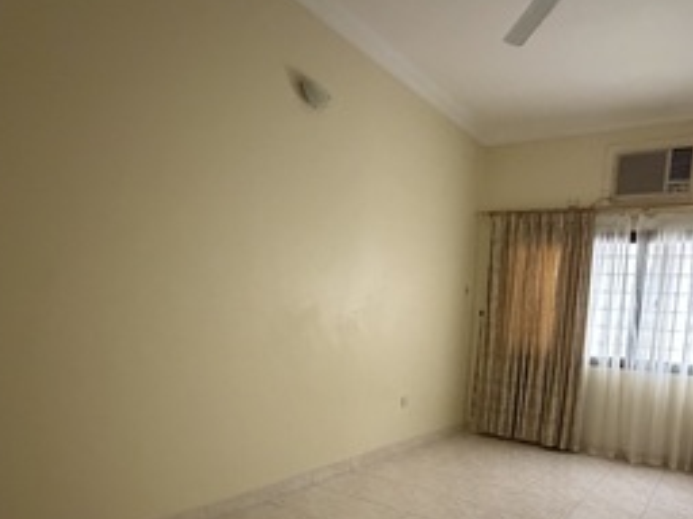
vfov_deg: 52.6
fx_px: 500
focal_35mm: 25
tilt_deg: -6.5
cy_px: 385
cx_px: 448
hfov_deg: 67.9
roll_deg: -2.8
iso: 1000
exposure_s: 1/60
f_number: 2.2
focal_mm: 2.22
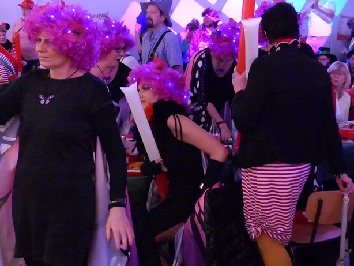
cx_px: 177
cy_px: 133
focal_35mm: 50
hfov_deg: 38.2
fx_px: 512
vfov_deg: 29.1
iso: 3200
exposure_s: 1/60
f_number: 2.8
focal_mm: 9.1
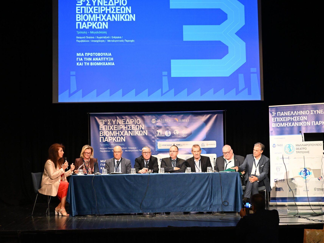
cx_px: 174
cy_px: 122
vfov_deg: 18.0
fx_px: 767
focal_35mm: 82
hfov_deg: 23.8
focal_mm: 50
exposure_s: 1/80
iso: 3200
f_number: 4.5
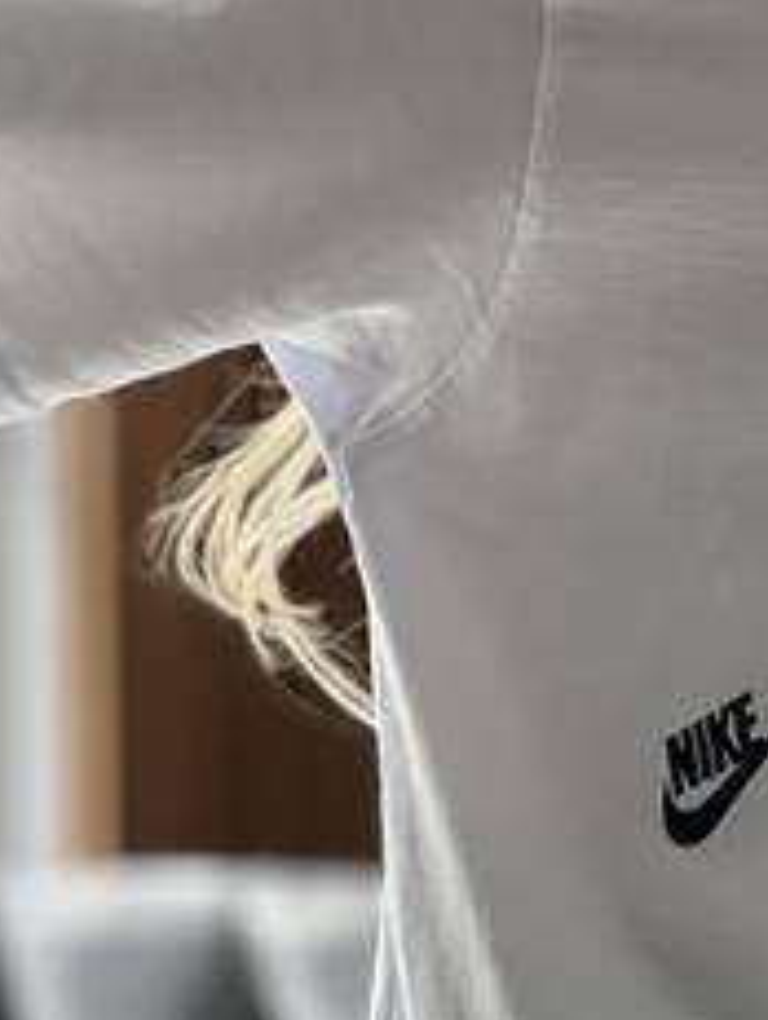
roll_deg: -0.4
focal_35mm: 173
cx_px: 437
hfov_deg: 8.6
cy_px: 358
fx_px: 5104
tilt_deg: -2.5
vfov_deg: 11.4
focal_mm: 9
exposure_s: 1/121
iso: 160
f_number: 2.8
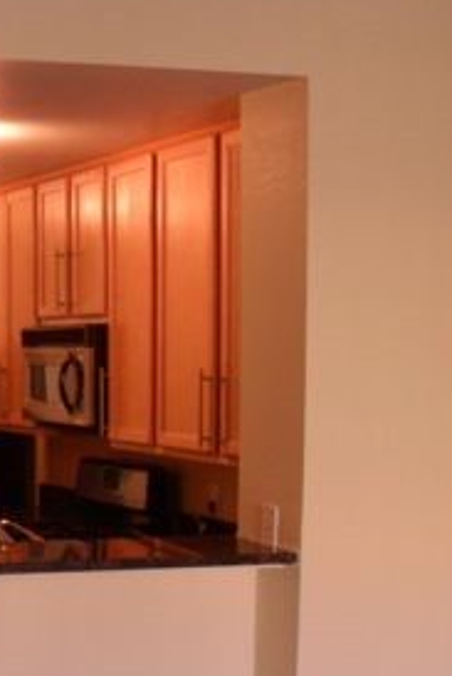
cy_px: 526
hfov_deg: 15.1
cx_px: -193
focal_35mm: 85
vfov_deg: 23.6
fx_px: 1599
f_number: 3
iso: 200
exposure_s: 1/45
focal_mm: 6.3
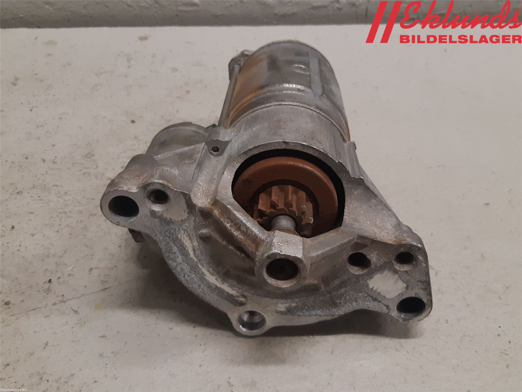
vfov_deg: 53.1
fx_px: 392
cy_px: 196
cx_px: 261
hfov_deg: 67.3
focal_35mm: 26
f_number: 1.7
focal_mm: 3.93
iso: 125
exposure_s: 1/50
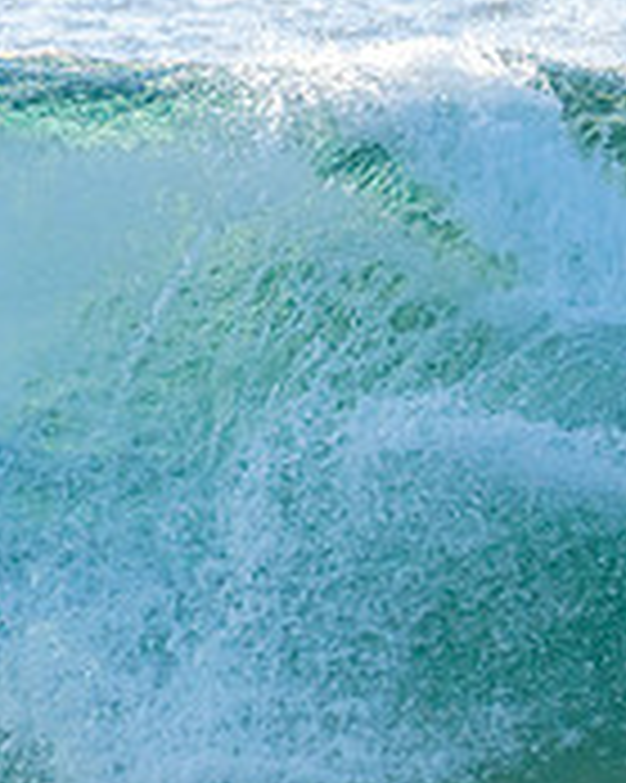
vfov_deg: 0.8
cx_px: 1144
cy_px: 493
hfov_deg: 0.7
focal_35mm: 2347
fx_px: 54402
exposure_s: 1/1250
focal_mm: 500
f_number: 5.6
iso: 400
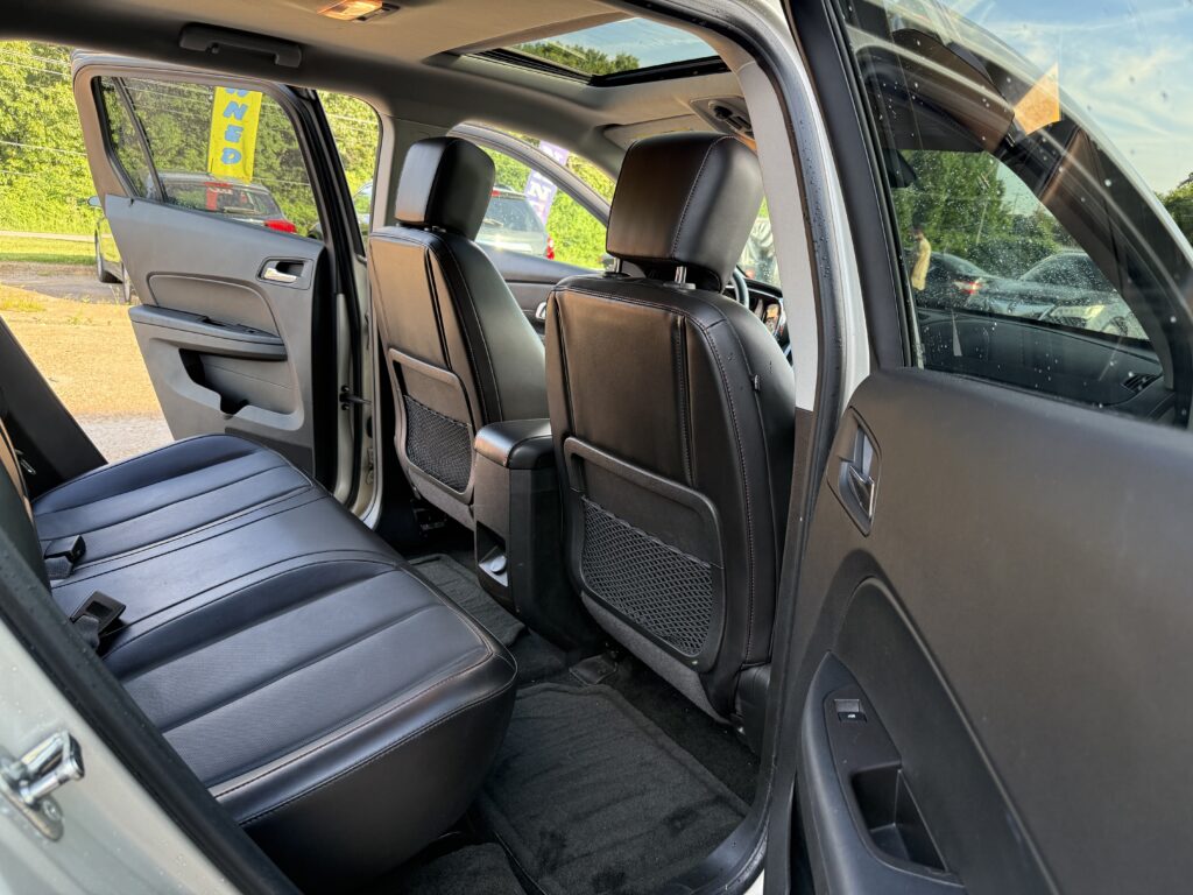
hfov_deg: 71.6
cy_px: 448
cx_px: 596
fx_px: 827
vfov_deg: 56.8
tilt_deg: -15.3
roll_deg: -6.8
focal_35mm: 24
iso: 200
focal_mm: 6.76
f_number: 1.78
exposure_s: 1/242
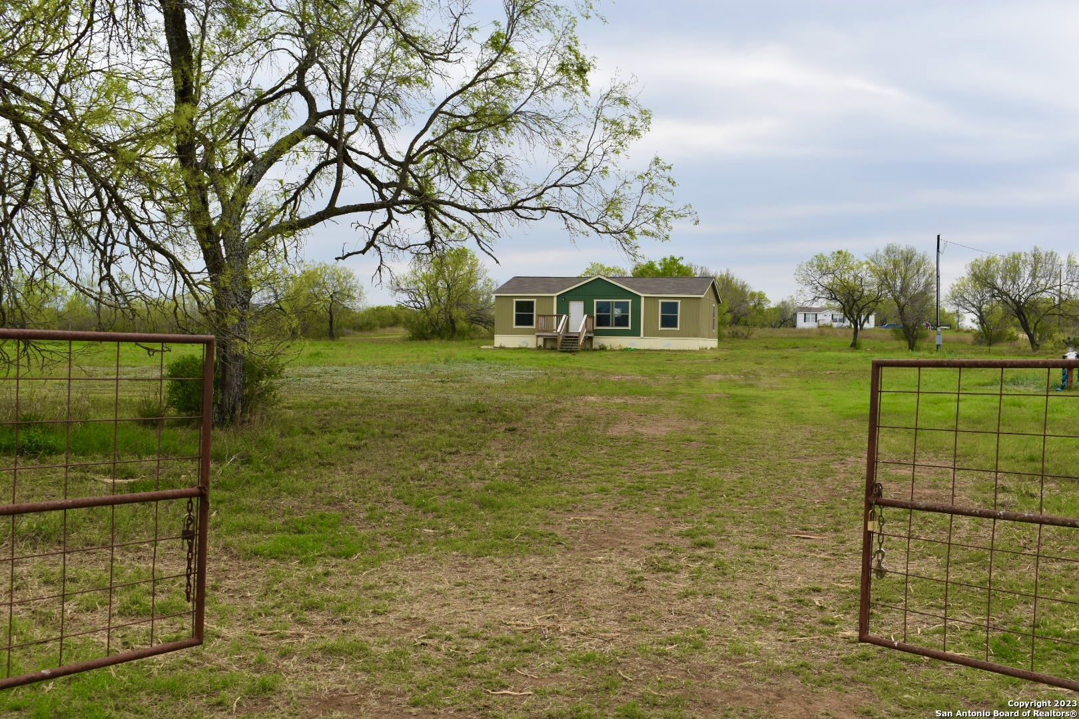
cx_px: 540
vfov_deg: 33.0
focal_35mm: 40
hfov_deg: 47.9
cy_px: 360
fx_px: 1214
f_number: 8
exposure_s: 1/250
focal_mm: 27
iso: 100
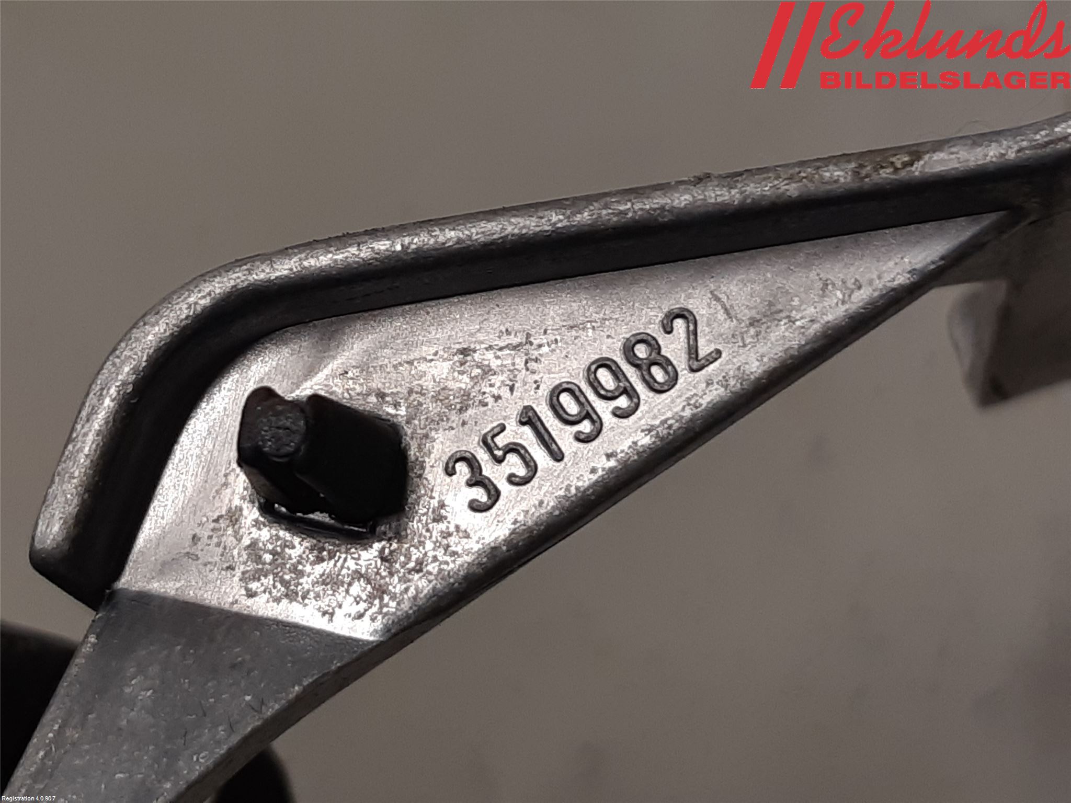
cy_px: 402
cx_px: 536
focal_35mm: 26
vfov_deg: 53.1
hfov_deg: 67.3
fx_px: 804
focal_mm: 3.93
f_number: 1.7
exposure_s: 1/50
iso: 50
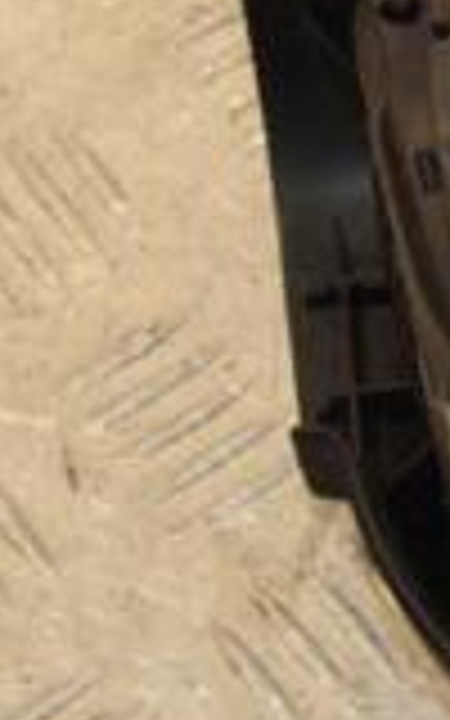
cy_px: 468
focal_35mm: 172
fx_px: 3375
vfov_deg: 12.2
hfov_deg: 7.3
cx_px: 986
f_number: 8
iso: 800
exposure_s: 1/200
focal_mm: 30
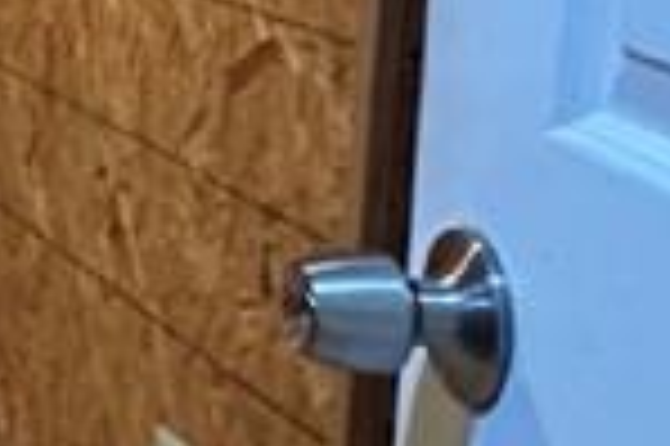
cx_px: -976
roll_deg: +0.2
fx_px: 1859
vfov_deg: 13.2
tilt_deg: -6.6
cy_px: -122
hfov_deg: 13.8
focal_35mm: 100
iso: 800
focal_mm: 2.22
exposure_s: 1/60
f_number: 2.2
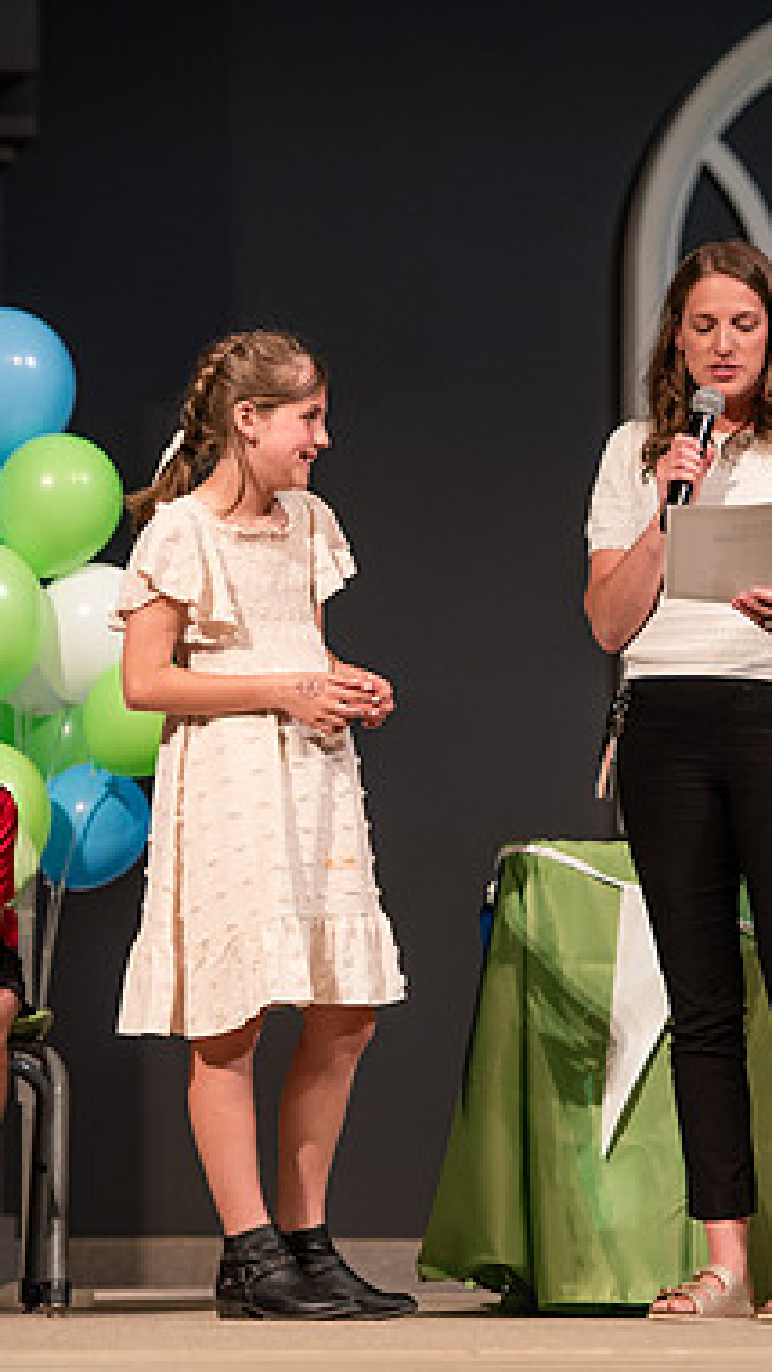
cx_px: 624
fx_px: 7854
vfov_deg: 10.0
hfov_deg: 5.6
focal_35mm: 216
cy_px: 691
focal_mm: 135
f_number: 2.8
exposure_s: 1/250
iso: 800
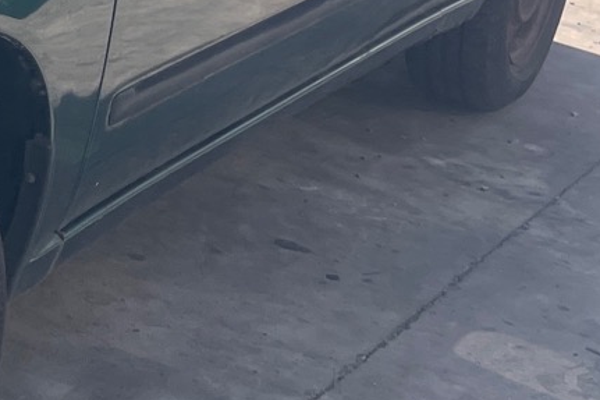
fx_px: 1883
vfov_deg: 11.9
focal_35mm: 113
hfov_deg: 15.5
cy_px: -68
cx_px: -493
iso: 32
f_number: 1.6
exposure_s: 1/1949
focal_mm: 4.2
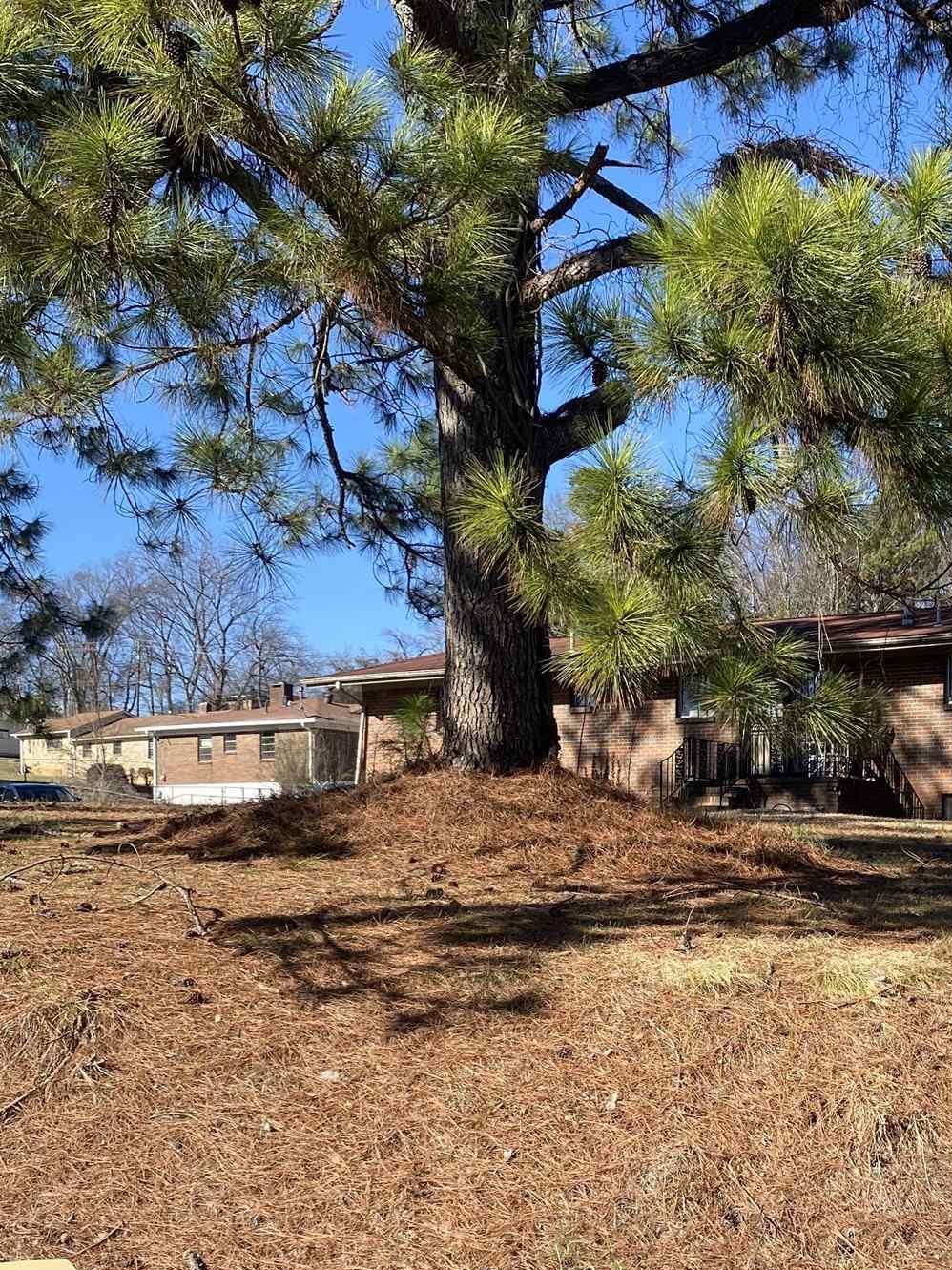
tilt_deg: +0.4
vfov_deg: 41.1
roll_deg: +1.0
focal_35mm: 45
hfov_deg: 31.3
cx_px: 763
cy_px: 916
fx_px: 1650
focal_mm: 4.25
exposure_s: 1/1300
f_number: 1.8
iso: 32
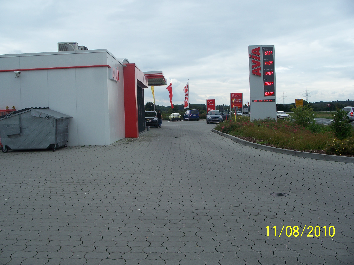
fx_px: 378
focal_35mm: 37
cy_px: 132
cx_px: 177
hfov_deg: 50.1
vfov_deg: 38.7
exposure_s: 1/400
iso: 64
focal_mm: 7.8
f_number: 4
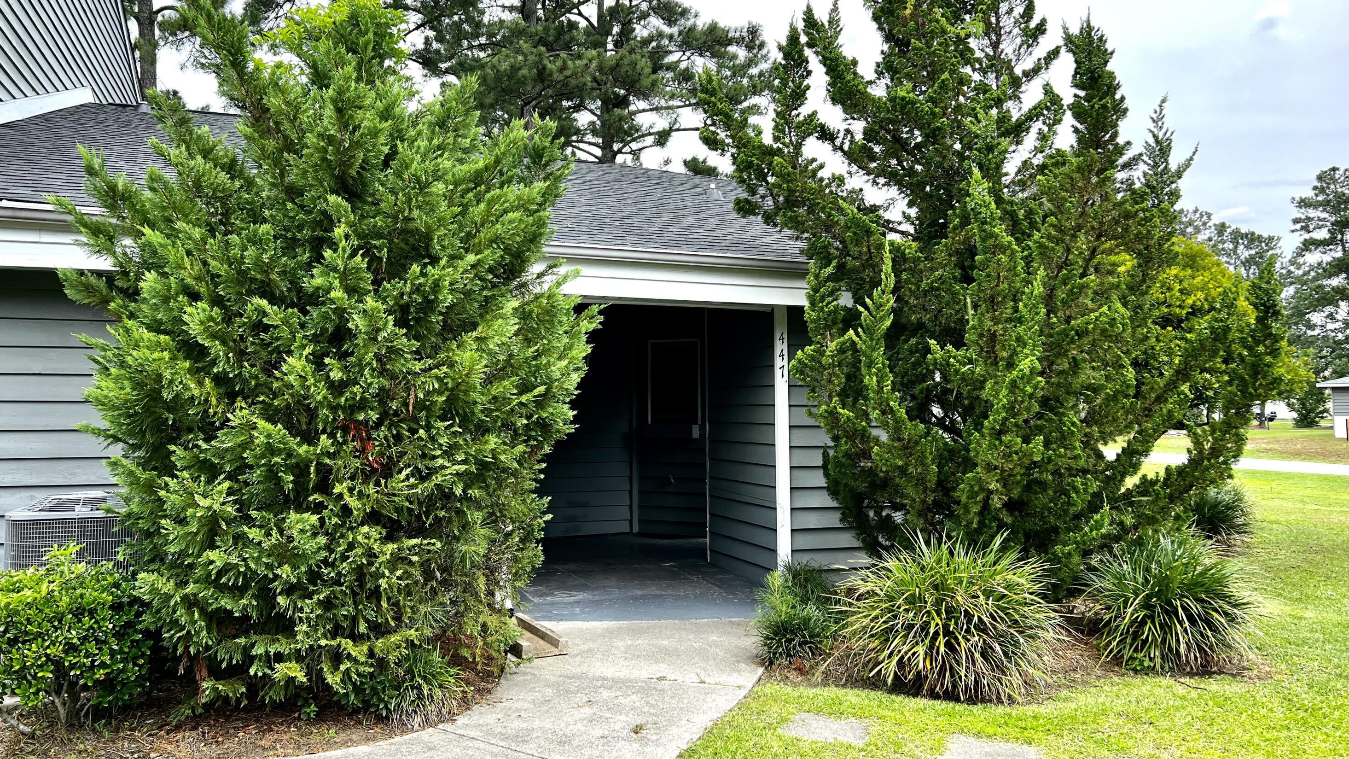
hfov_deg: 66.1
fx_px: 1037
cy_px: 347
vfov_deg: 40.1
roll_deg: +0.2
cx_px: 664
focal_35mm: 29
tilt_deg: +4.0
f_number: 1.5
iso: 50
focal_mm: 5.7
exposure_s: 1/991
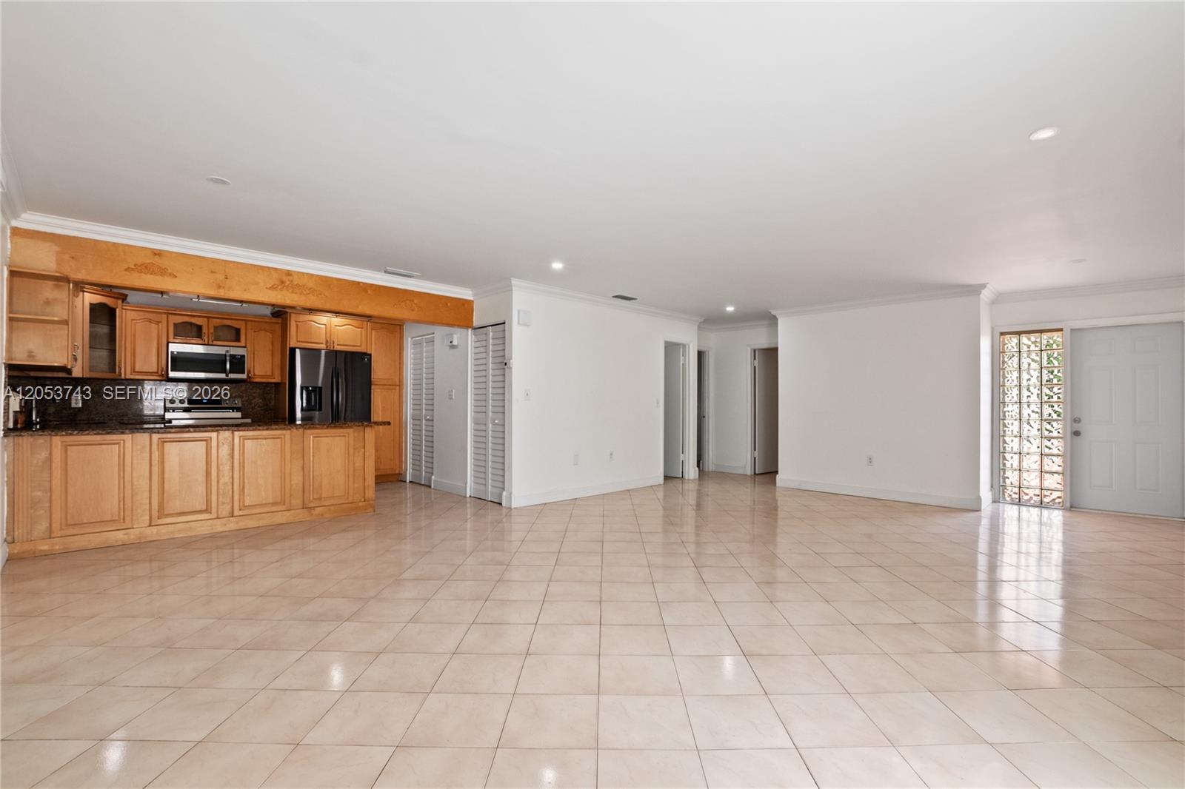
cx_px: 592
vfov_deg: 77.3
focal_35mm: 15
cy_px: 394
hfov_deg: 100.4
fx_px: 494
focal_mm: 10
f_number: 8
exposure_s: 1/25
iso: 200
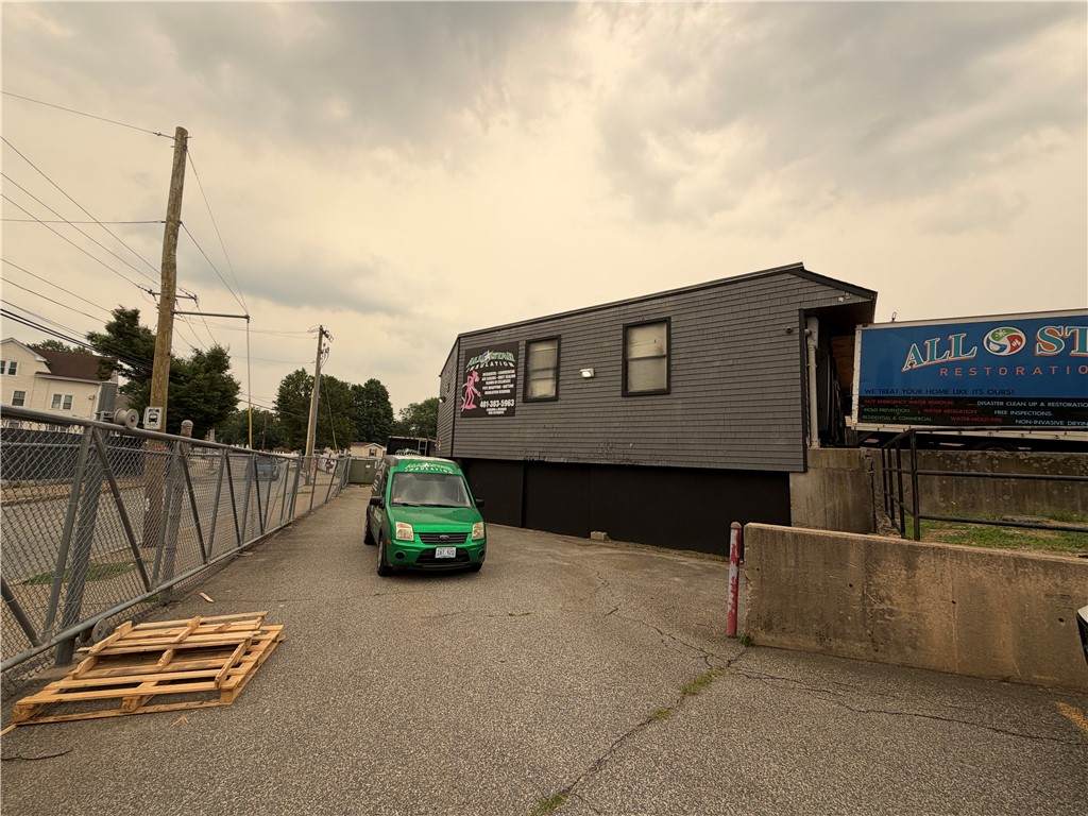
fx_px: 440
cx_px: 544
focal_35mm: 14
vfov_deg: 85.7
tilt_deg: +6.9
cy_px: 408
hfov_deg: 102.1
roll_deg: -1.5
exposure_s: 1/770
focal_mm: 2.22
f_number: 2.2
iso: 25
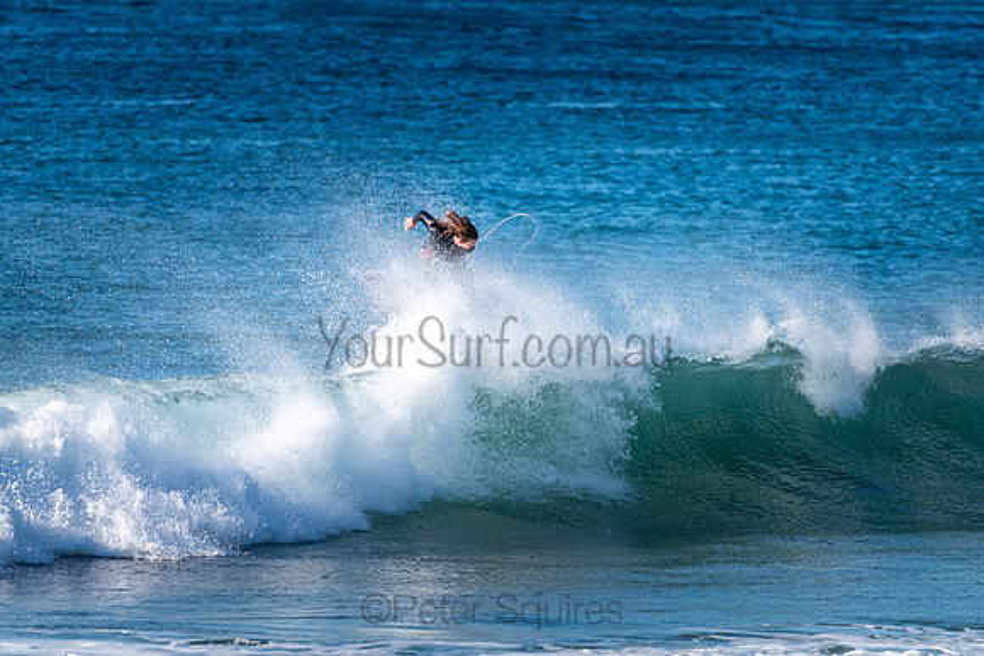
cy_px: 402
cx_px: 511
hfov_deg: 3.4
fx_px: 16748
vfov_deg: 2.2
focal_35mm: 613
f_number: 5.6
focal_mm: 500
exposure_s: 1/2000
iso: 250
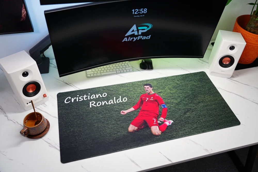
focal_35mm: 30
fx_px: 215
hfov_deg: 61.9
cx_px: 129
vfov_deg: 43.6
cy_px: 86
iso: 640
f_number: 4
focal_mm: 30
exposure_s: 1/125
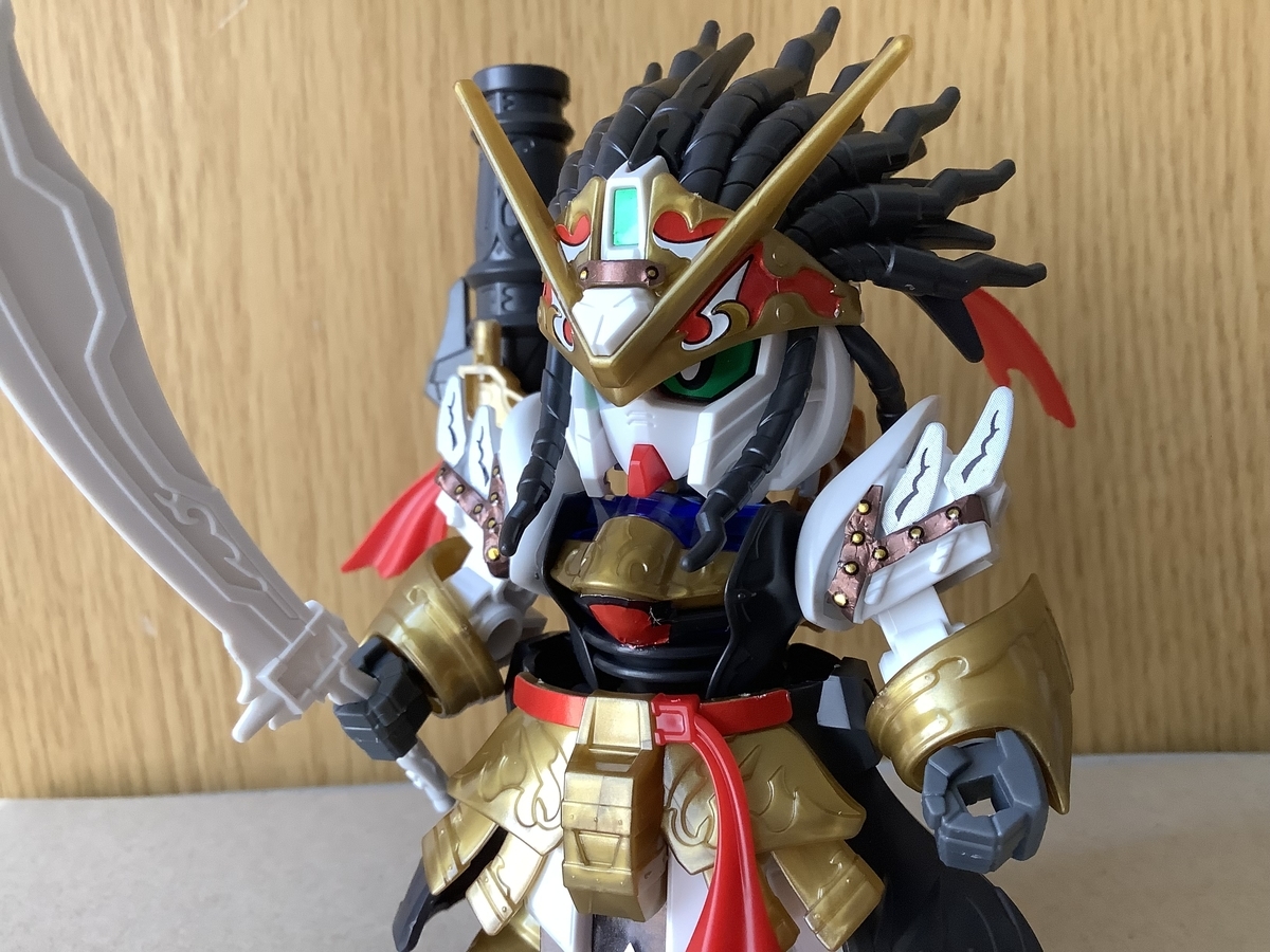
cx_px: 635
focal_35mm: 31
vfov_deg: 45.4
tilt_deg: -9.5
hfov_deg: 58.4
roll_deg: +0.8
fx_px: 1137
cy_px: 476
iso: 125
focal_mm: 3.3
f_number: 2.4
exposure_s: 1/50
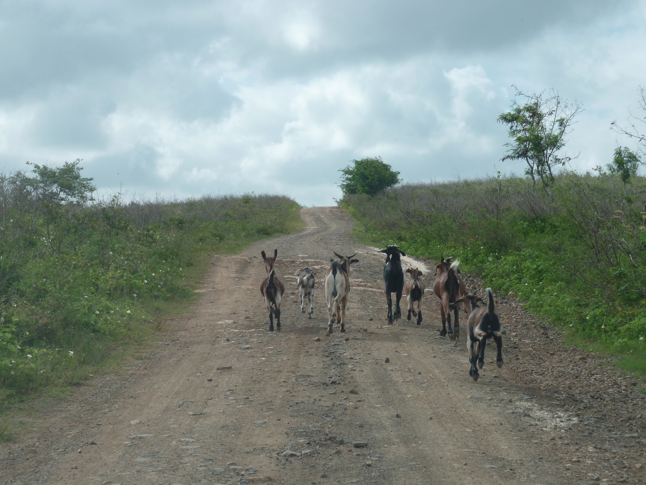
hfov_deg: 27.0
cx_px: 323
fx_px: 1344
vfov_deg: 20.4
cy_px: 242
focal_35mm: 72
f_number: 4.5
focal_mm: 11.9
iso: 80
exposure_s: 1/500
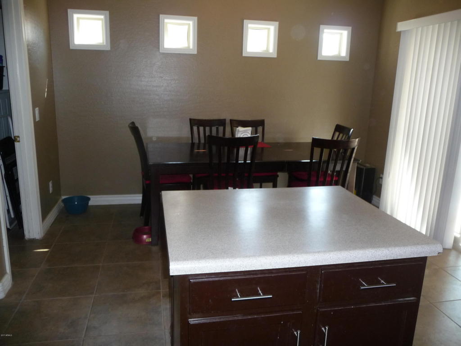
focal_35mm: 28
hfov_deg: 63.4
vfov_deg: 49.7
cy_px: 173
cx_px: 230
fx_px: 373
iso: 200
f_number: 3.3
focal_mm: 4.7
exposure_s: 1/30
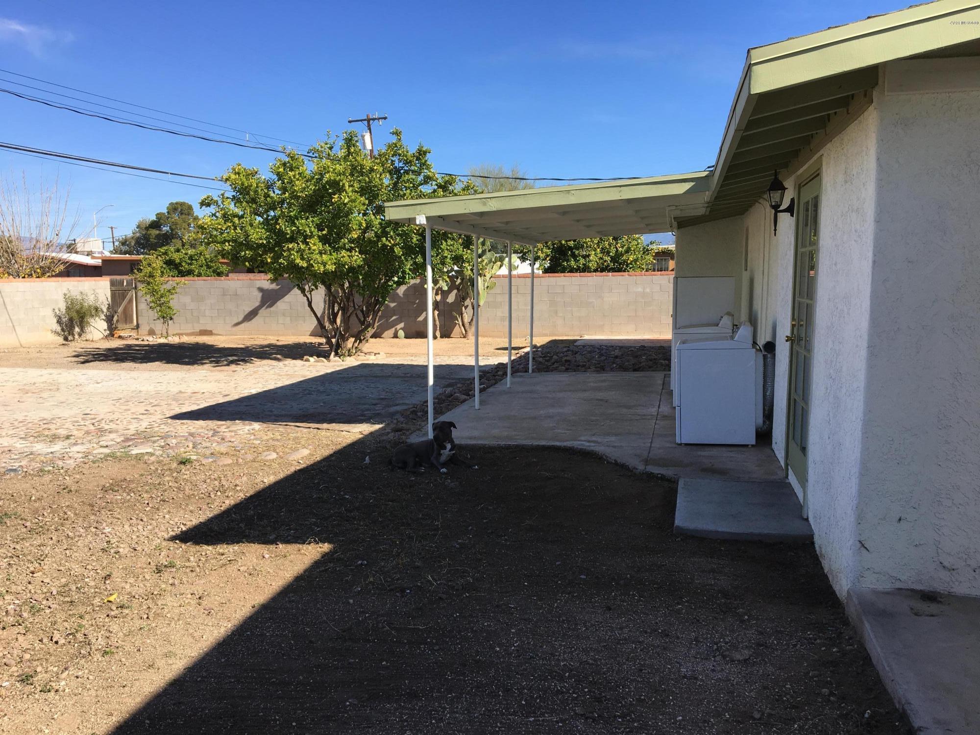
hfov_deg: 61.7
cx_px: 490
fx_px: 821
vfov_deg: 48.2
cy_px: 368
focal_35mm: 29
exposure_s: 1/1099
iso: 25
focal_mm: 4.15
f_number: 2.2
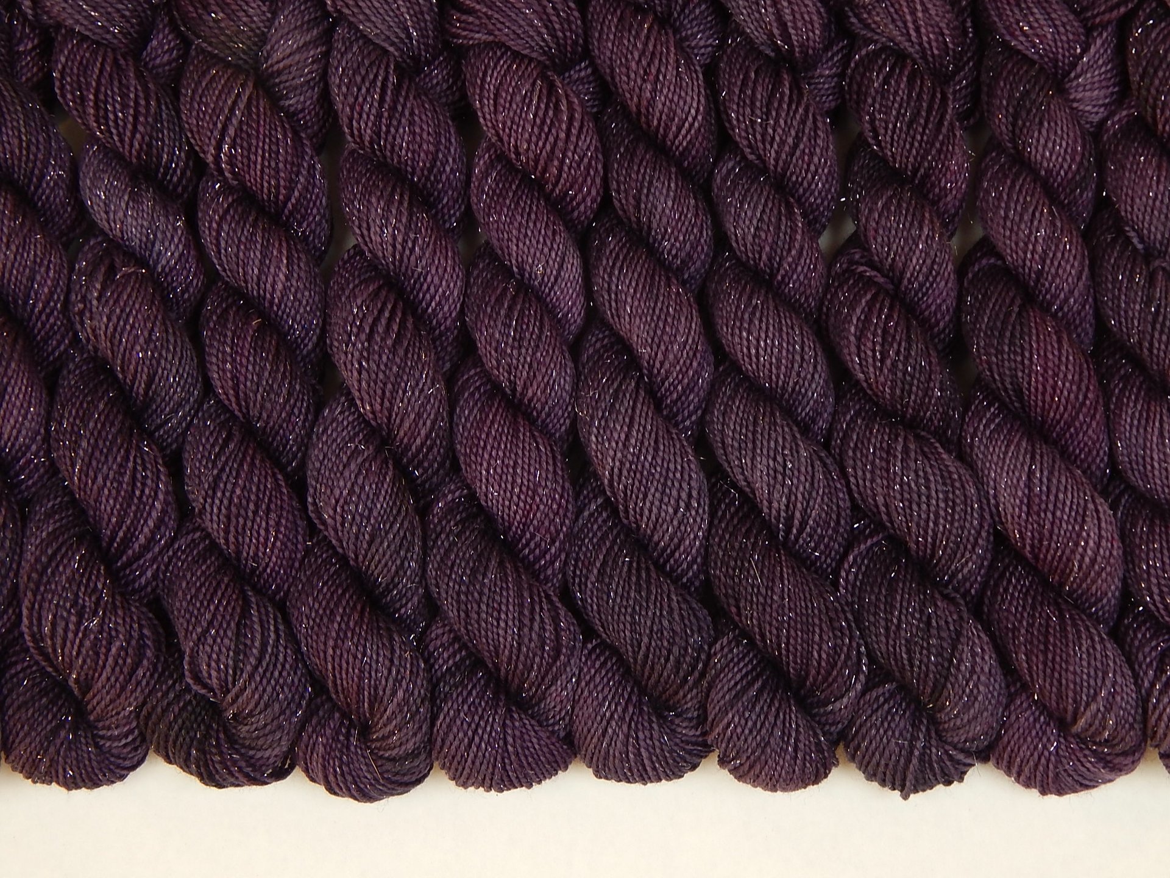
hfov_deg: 31.7
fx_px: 2062
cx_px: 585
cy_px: 439
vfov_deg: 24.0
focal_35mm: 61
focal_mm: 10.9
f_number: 4
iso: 125
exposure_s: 1/13
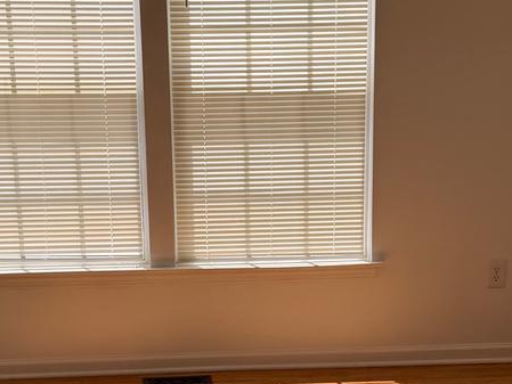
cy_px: 328
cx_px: 254
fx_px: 1139
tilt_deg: -15.1
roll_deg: +1.2
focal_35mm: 77
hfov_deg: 25.3
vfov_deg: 18.9
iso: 80
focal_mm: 6.76
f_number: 1.78
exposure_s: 1/649
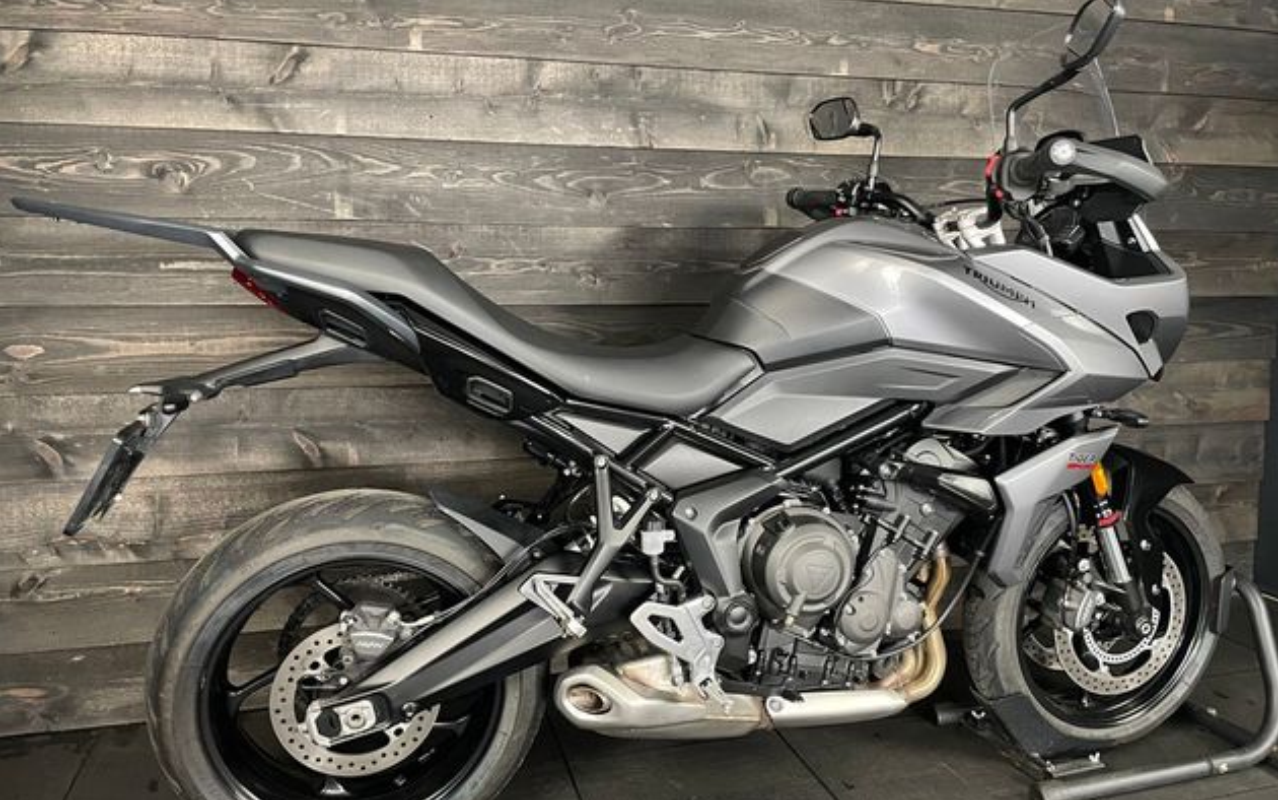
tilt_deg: -8.5
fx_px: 975
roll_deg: +0.5
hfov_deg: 66.5
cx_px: 645
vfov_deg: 44.5
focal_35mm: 28
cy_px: 420
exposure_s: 1/33
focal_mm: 4.2
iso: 400
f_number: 1.6
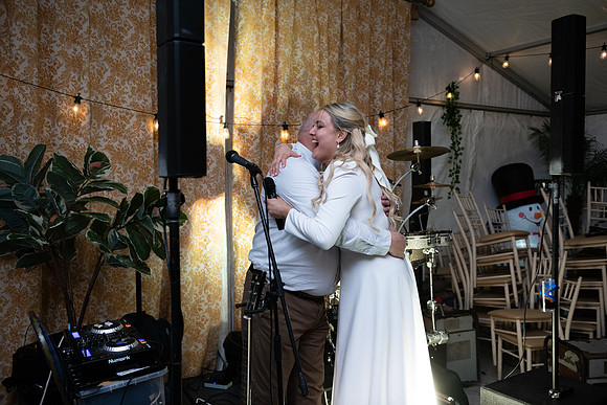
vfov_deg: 41.1
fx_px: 540
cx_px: 304
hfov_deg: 58.7
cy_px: 202
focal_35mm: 32
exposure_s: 1/160
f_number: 3.5
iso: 800
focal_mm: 32
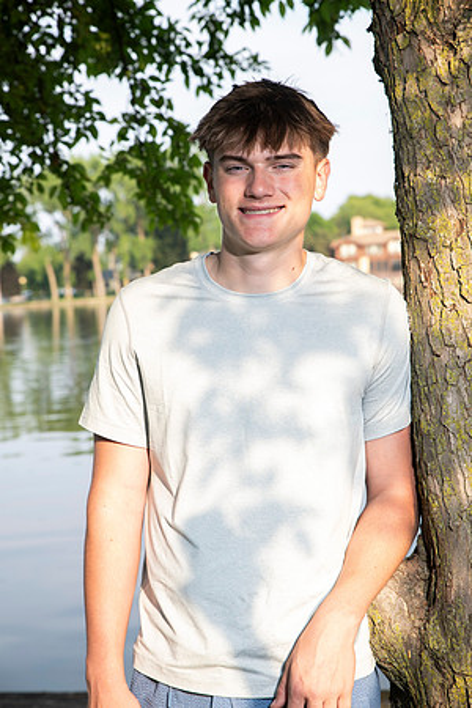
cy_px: 354
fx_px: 1377
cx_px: 236
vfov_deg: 28.8
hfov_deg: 19.5
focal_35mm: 70
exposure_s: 1/160
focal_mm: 70
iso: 200
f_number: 7.1
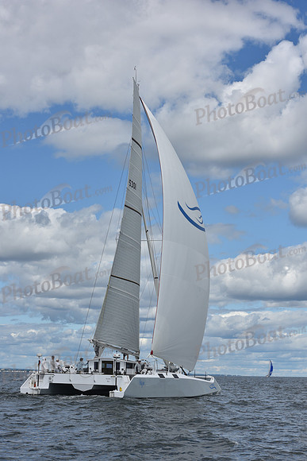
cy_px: 230
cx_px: 154
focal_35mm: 70
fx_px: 895
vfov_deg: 28.8
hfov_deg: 19.5
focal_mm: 70
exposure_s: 1/1000
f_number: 10
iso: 250
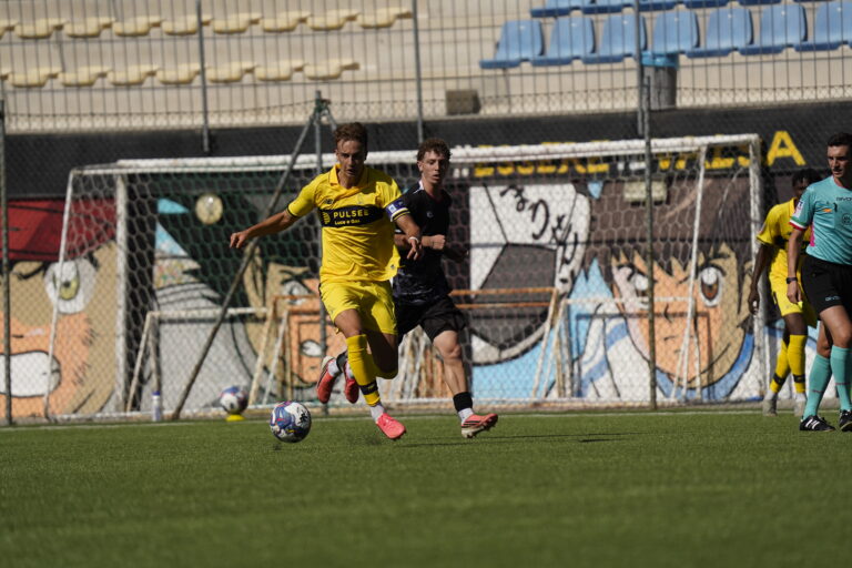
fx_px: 11477
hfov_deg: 4.3
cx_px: 426
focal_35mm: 485
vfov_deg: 2.8
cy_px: 284
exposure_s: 1/4000
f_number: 6.3
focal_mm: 485
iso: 400
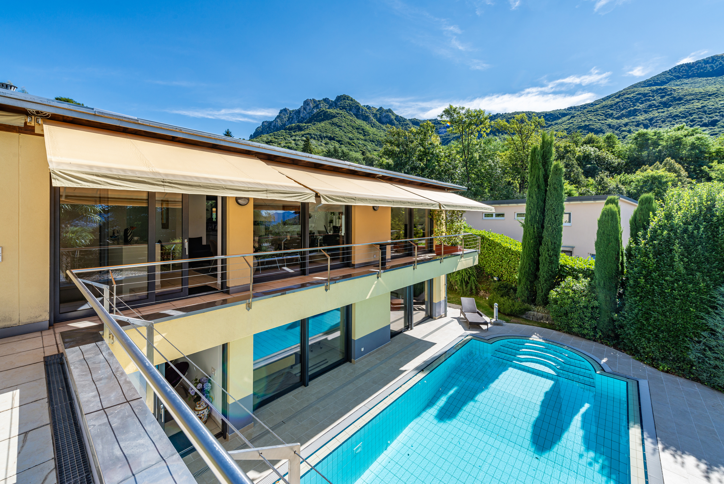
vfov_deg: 81.3
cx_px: 362
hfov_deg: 104.2
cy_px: 242
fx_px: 282
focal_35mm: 14
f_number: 9
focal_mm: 14
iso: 100
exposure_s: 1/160
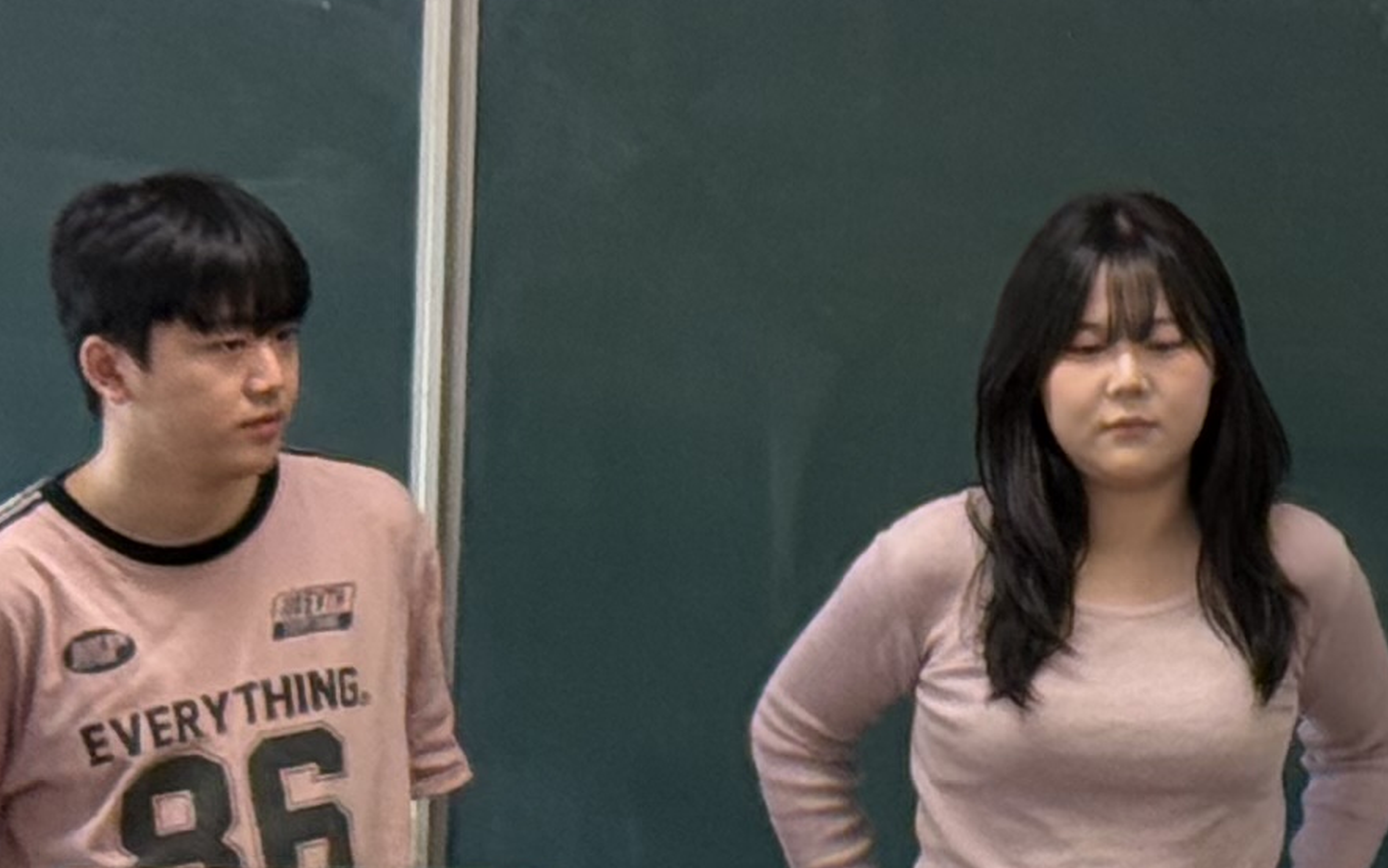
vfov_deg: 5.6
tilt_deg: +2.2
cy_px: -61
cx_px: 2401
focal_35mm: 232
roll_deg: -1.3
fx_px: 8778
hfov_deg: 8.7
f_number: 1.78
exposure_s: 1/120
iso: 80
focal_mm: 6.76
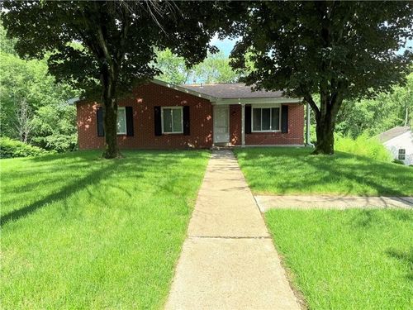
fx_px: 286
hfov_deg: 71.6
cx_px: 206
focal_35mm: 24
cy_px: 155
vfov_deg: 56.8
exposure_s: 1/1855
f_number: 1.78
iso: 80
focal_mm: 6.76
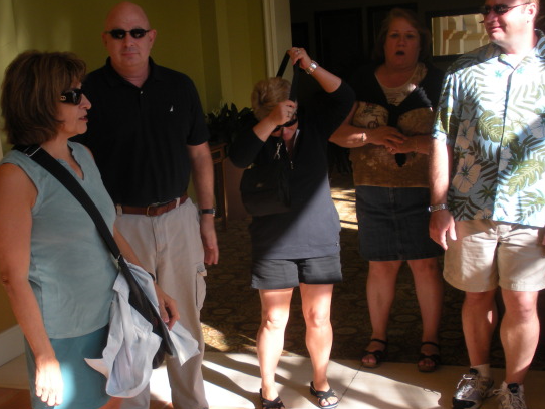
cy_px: 232
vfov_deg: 27.5
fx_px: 835
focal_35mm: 53
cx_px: 260
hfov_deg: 36.1
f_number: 3.5
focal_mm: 6.3
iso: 64
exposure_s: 1/71
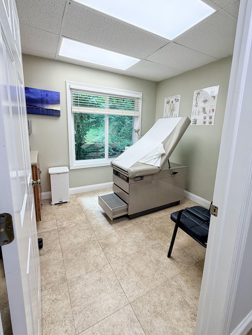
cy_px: 158
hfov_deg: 78.1
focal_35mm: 16
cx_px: 125
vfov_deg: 94.4
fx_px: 155
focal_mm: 2.22
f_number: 2.2
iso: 80
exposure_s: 1/120
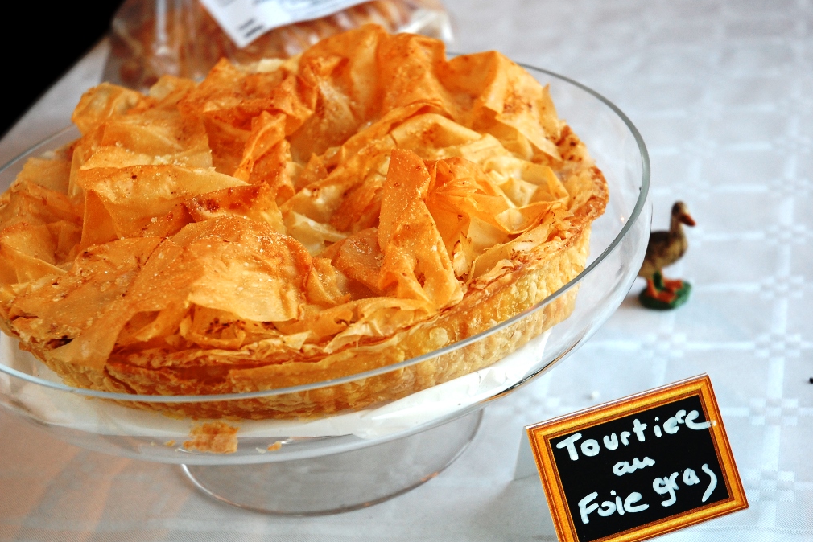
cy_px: 270
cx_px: 405
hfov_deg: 25.7
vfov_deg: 17.3
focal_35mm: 79
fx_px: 1784
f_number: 4.5
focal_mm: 52
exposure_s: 1/80
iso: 400
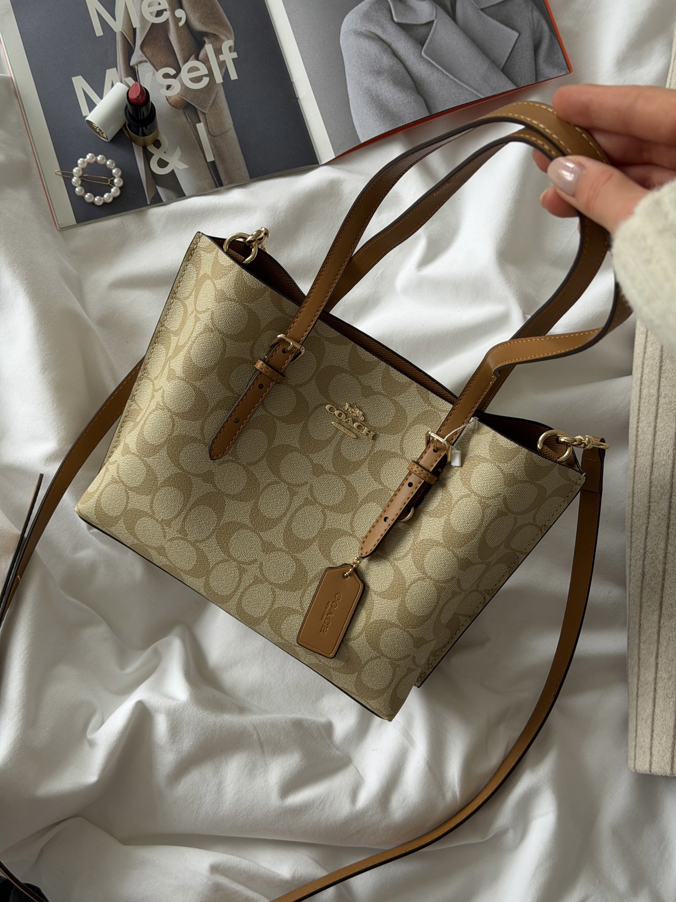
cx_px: 338
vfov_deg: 39.7
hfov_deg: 30.3
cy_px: 451
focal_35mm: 48
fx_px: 1250
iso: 50
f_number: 1.78
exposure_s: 1/123
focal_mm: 6.76
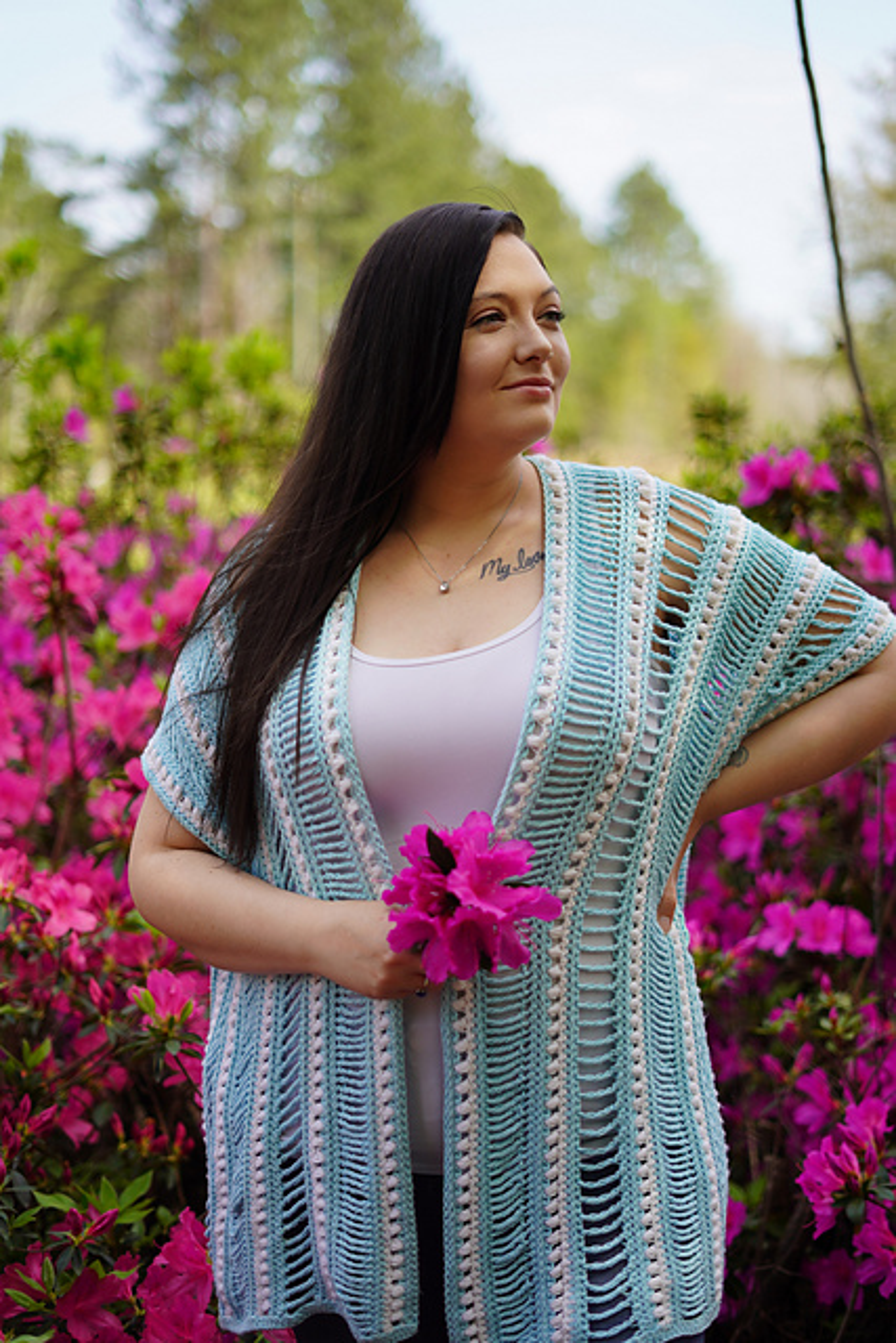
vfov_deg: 39.6
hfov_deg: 27.0
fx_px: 1866
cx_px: 448
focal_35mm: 50
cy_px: 672
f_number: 1.8
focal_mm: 50
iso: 100
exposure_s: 1/1250
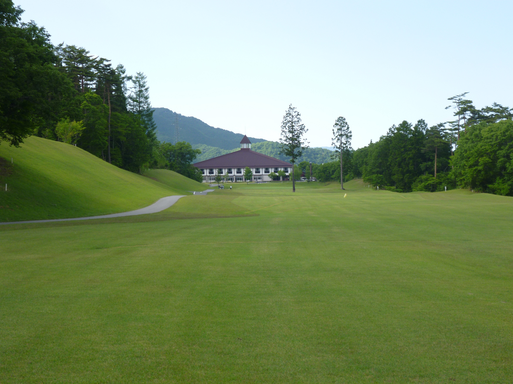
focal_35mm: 48
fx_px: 711
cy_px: 192
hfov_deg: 39.7
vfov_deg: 30.3
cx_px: 256
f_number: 4
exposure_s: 1/250
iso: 100
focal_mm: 8.6
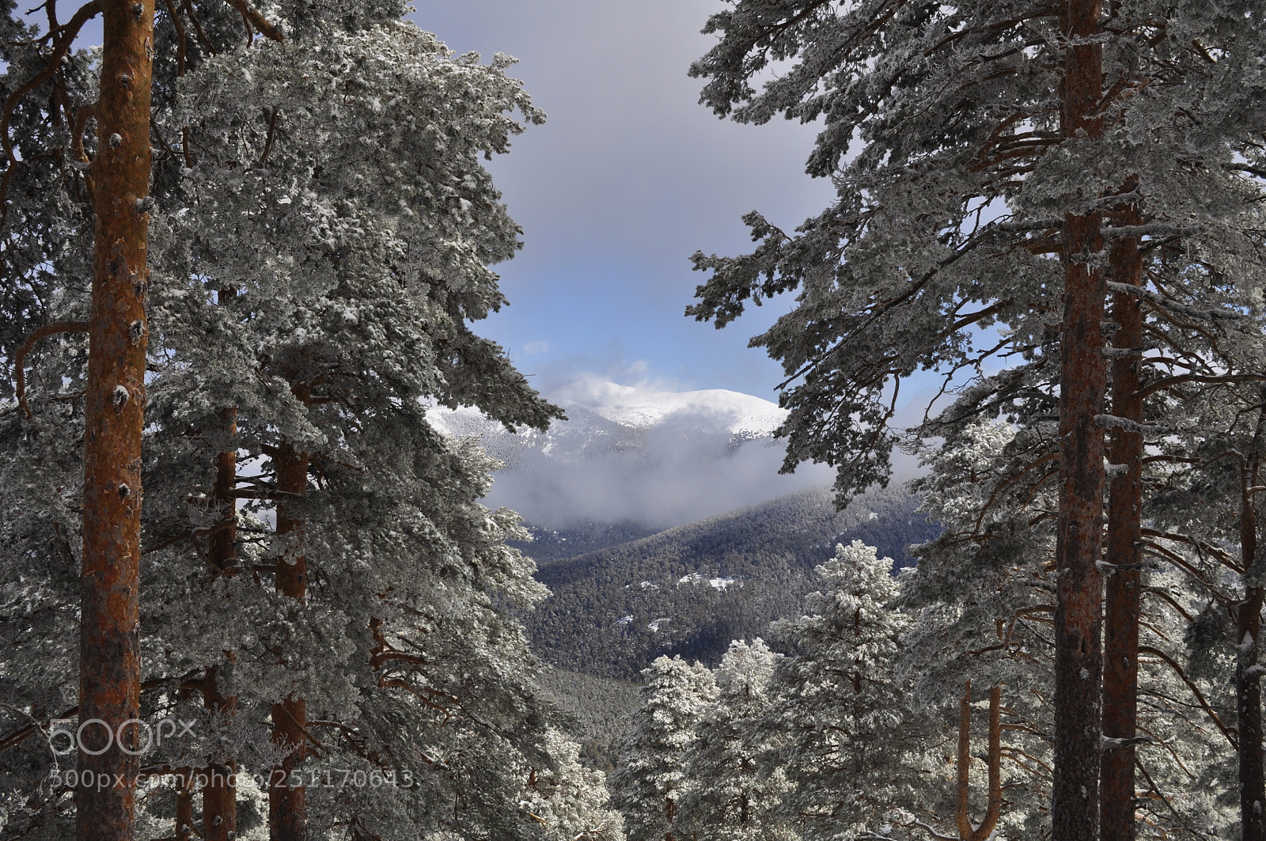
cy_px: 420
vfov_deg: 30.8
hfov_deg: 45.0
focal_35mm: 44
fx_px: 1528
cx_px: 633
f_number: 11
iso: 200
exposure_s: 1/400
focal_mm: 29
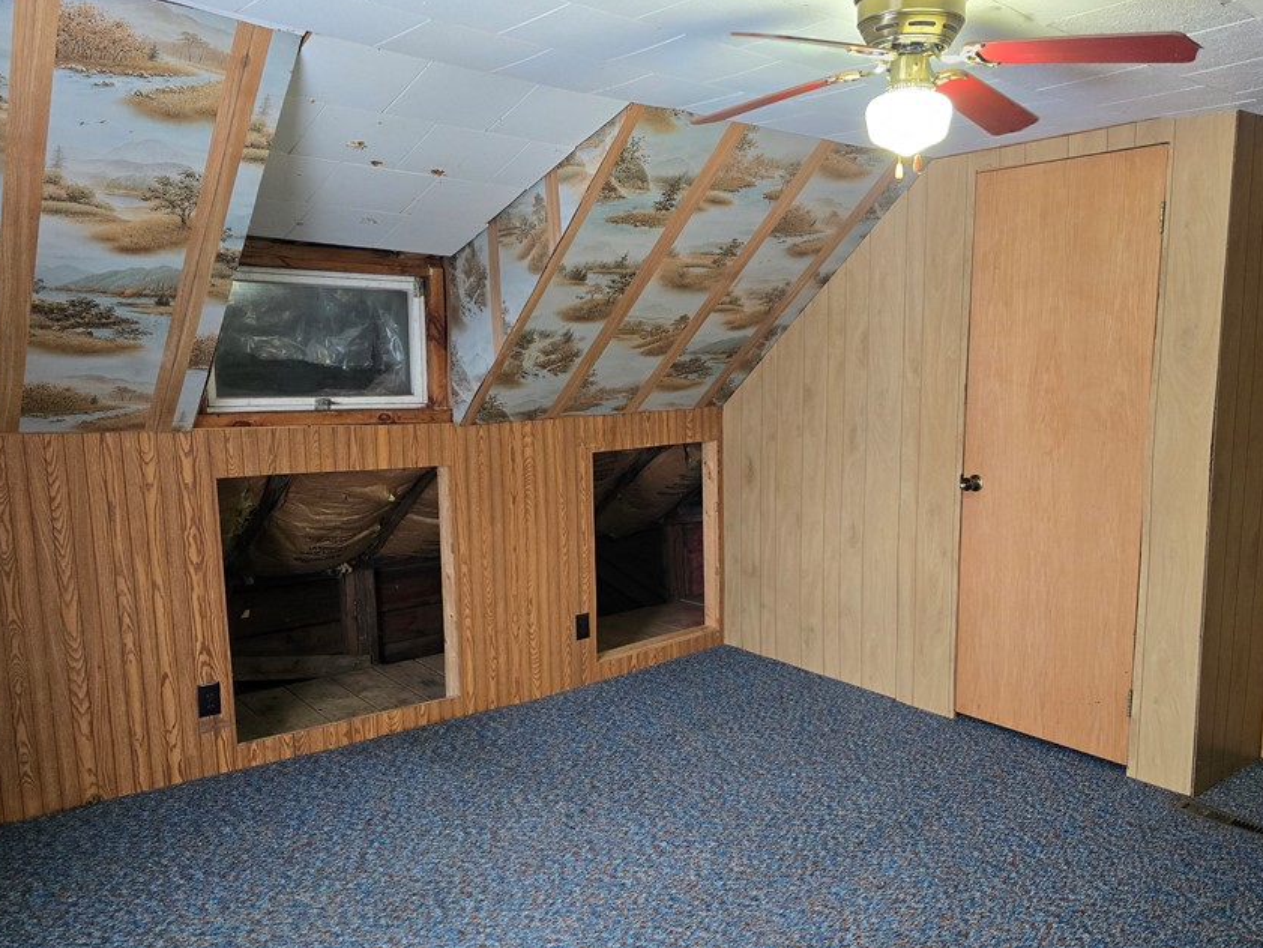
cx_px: 724
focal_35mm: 28
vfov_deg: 49.7
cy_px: 514
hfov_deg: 63.1
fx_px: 1022
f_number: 1.7
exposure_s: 1/120
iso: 800
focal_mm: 6.3
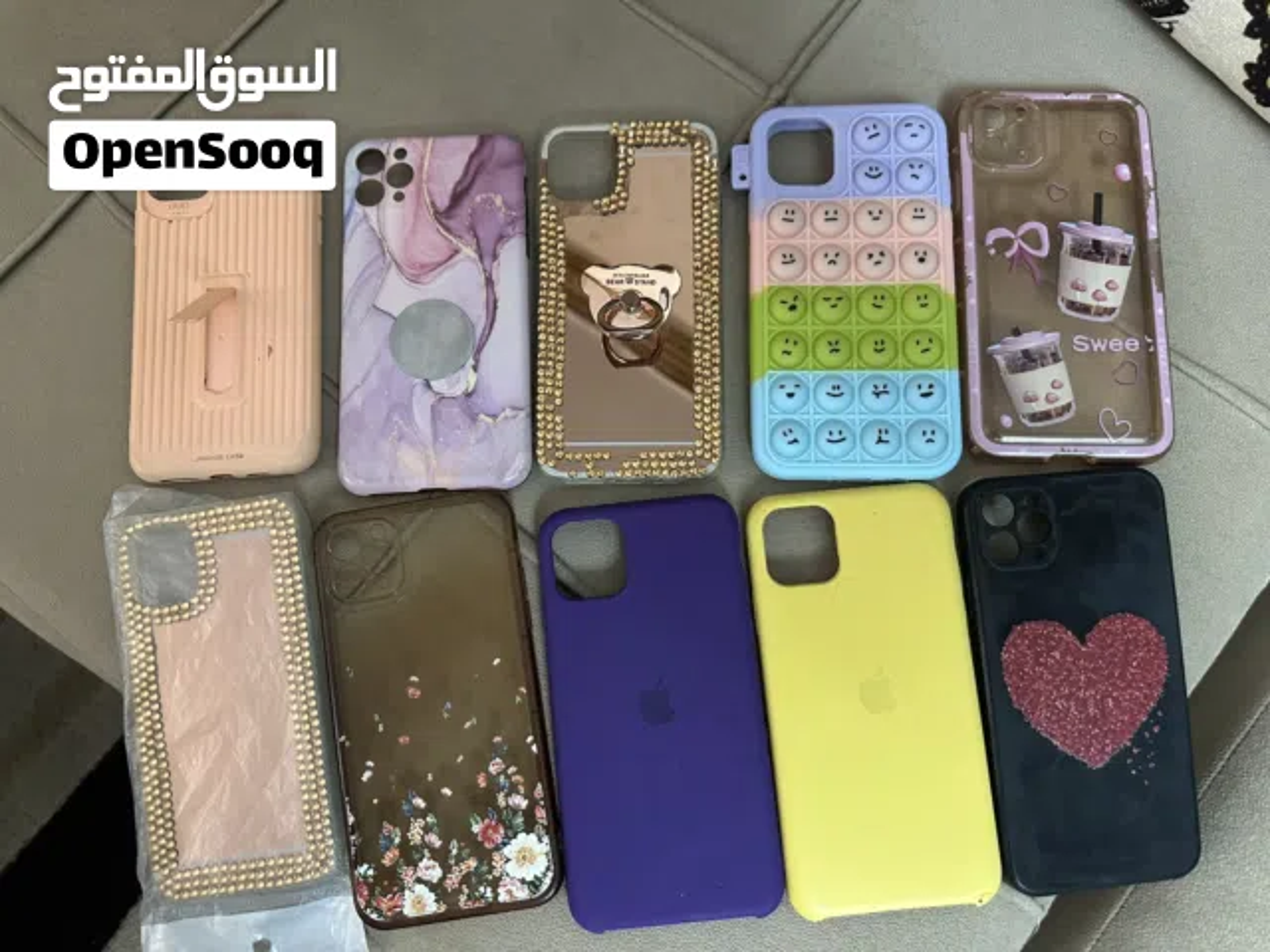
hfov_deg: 71.6
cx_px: 635
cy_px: 476
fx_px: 881
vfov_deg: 56.8
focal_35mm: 24
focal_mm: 6.86
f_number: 1.78
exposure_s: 1/33
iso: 640
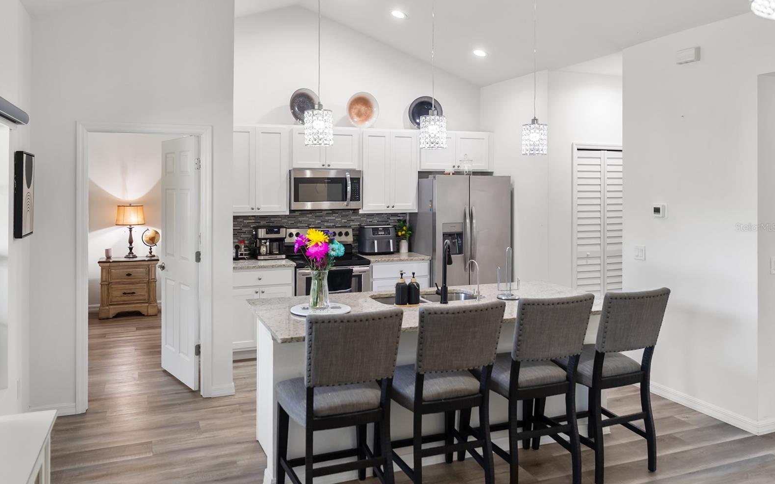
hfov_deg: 66.5
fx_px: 591
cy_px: 227
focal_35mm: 28
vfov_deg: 44.5
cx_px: 385
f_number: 2.8
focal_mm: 27
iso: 200
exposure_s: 1/80
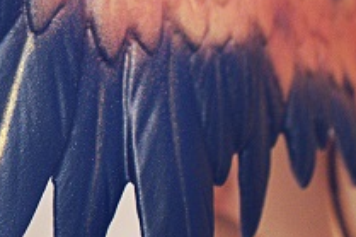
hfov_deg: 8.8
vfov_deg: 6.0
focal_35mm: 229
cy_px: -66
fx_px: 2263
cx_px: -164
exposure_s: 1/2.5
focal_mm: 40
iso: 800
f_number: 7.1
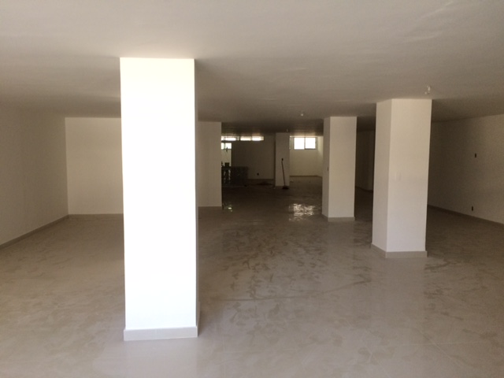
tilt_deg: -7.4
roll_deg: +1.5
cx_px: 252
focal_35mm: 29
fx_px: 422
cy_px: 189
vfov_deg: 48.2
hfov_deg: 61.7
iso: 100
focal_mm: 4.15
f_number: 2.2
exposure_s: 1/30
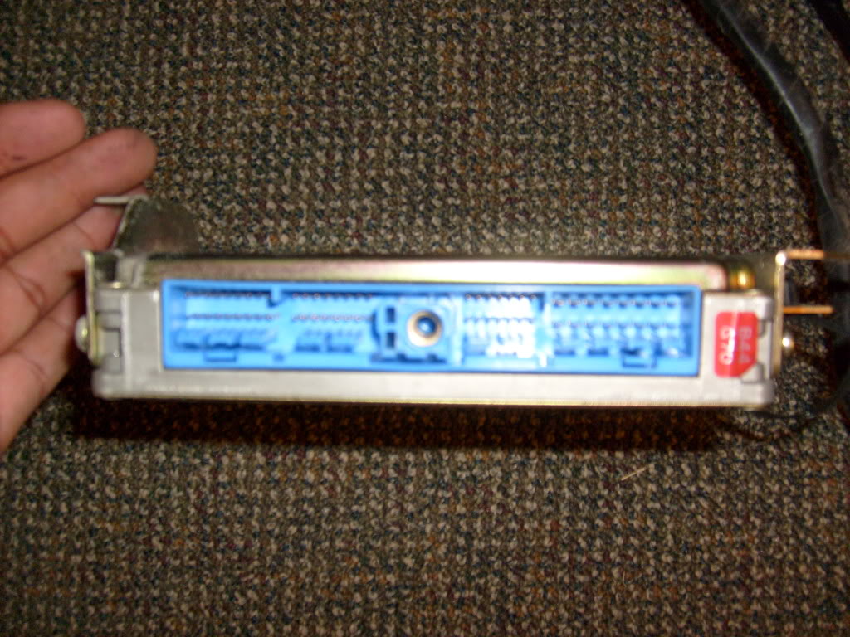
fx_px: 859
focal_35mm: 35
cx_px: 425
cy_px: 318
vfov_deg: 40.7
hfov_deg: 52.6
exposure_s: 1/45
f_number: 2.8
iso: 100
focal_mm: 5.8
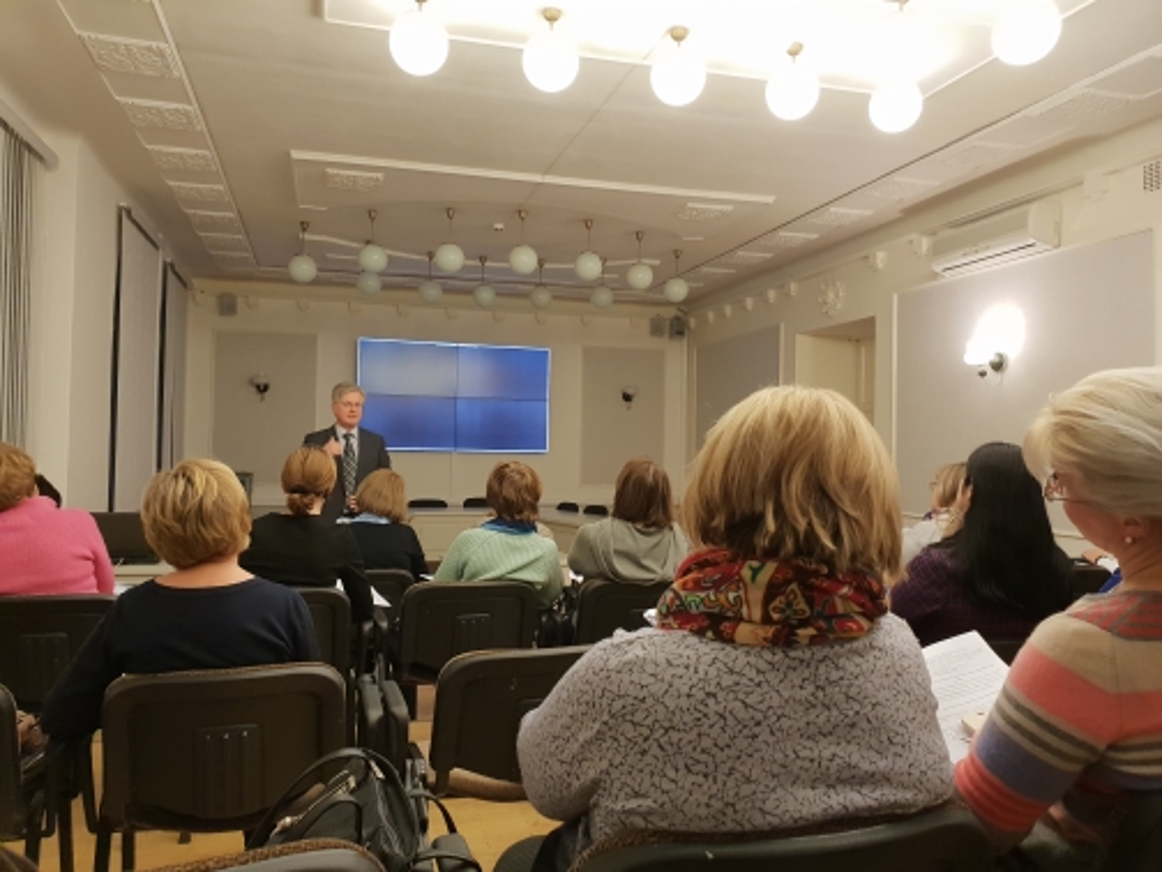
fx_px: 873
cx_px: 581
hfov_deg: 67.3
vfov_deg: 53.1
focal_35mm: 26
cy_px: 436
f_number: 2.4
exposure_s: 1/50
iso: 250
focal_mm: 4.3
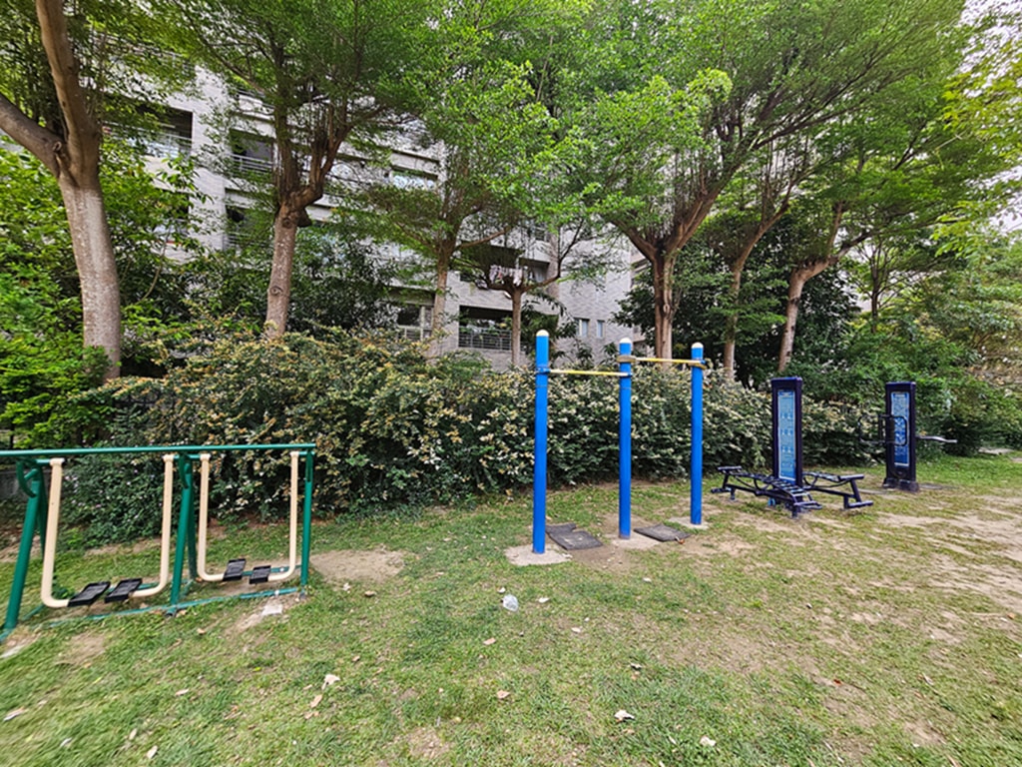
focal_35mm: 13
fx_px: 384
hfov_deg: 106.2
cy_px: 384
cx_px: 511
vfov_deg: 89.9
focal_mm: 2.2
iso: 64
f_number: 2.2
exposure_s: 1/120
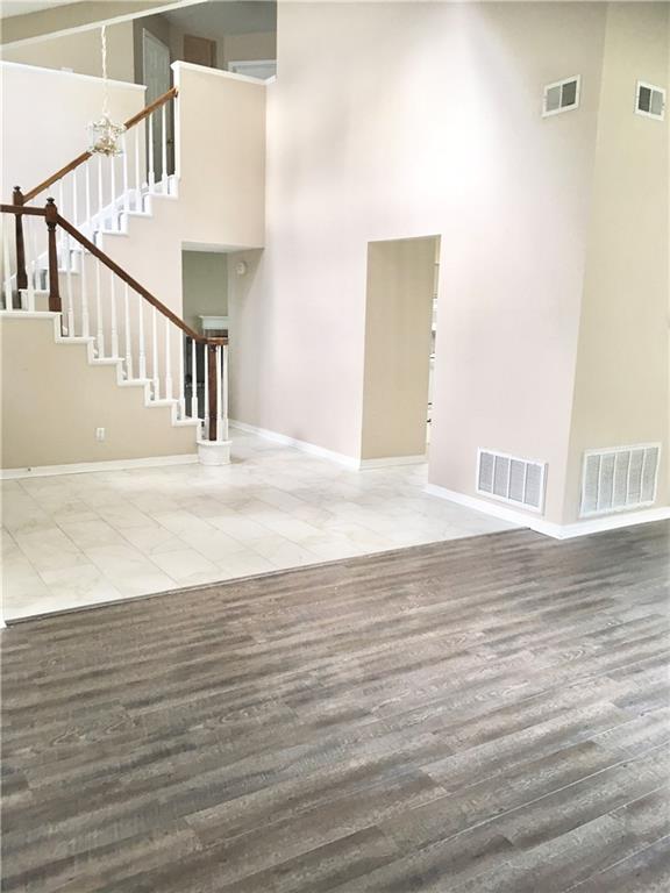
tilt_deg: -12.7
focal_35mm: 29
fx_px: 748
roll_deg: -0.6
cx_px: 335
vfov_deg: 61.7
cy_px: 446
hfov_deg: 48.2
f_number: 2.2
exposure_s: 1/30
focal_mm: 4.15
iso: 64
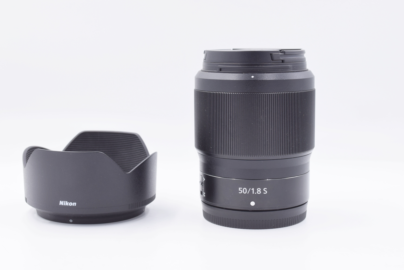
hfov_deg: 30.5
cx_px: 202
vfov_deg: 20.6
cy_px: 135
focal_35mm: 66
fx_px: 741
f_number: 8
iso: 400
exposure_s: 1/100
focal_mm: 44
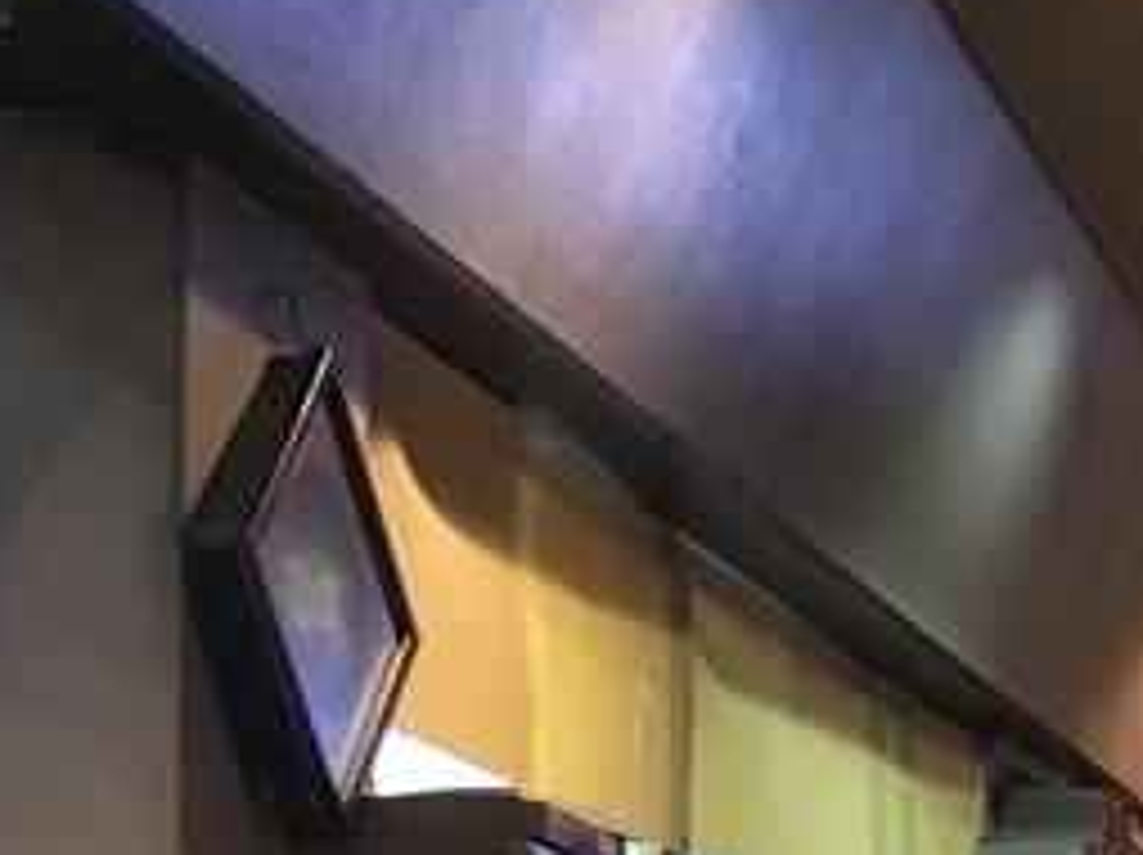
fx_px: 3860
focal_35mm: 117
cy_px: 1233
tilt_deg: +1.4
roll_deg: +0.1
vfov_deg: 12.1
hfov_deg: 14.4
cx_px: 2182
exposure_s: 1/15
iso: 320
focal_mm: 4.15
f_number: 2.2
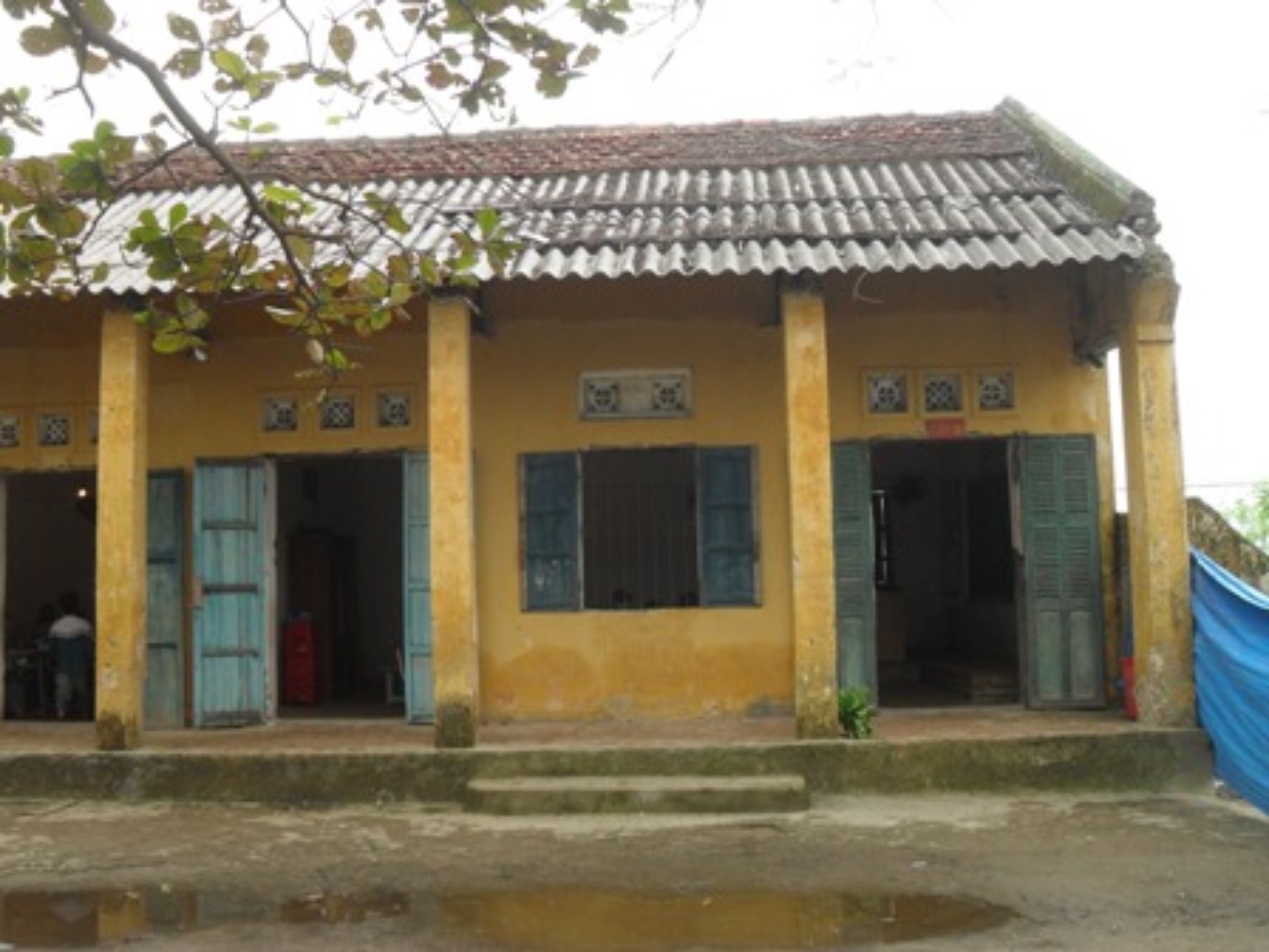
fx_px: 1283
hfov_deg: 52.6
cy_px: 476
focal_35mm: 35
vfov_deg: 40.7
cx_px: 634
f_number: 2.8
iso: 100
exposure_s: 1/350
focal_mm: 6.2
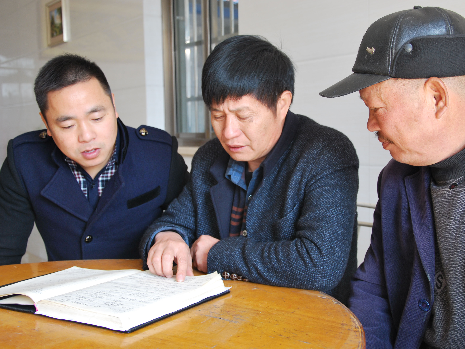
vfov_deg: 30.9
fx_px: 631
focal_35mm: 47
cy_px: 171
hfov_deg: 40.4
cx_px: 252
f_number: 4.2
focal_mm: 28
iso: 200
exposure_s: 1/50
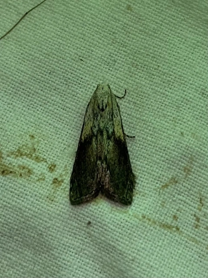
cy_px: 139
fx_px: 209
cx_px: 104
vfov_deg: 67.3
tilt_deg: -74.3
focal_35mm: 26
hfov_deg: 53.0
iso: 32
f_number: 1.6
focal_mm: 5.1
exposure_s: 1/82
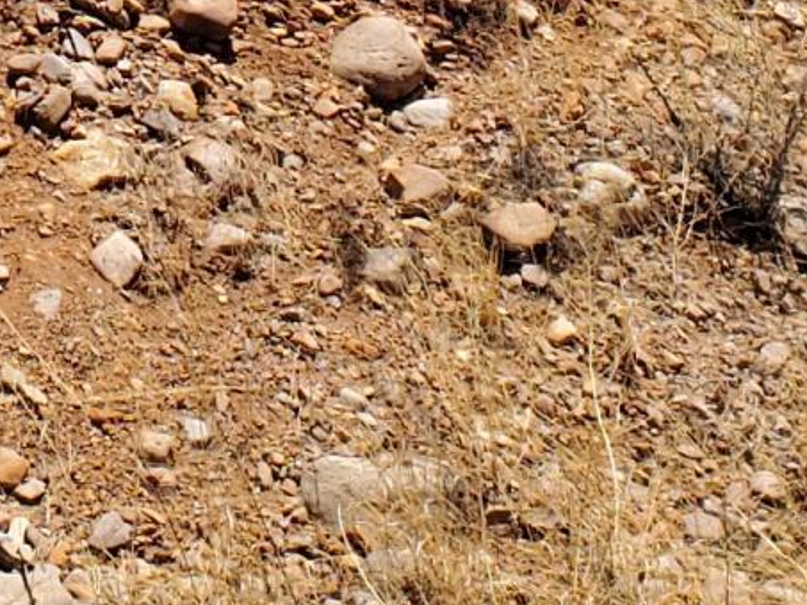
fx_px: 4011
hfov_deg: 11.4
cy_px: -635
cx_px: 71
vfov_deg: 8.2
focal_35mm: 172
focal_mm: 4.3
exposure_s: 1/1617
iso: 50
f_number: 2.4
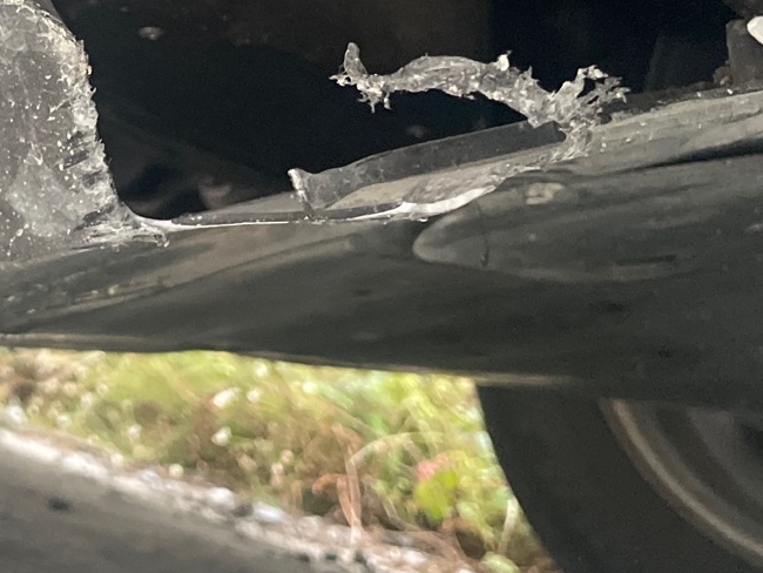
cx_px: -134
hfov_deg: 24.6
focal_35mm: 72
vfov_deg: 19.6
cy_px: -58
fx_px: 1588
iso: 500
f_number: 1.6
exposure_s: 1/48
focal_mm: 4.2
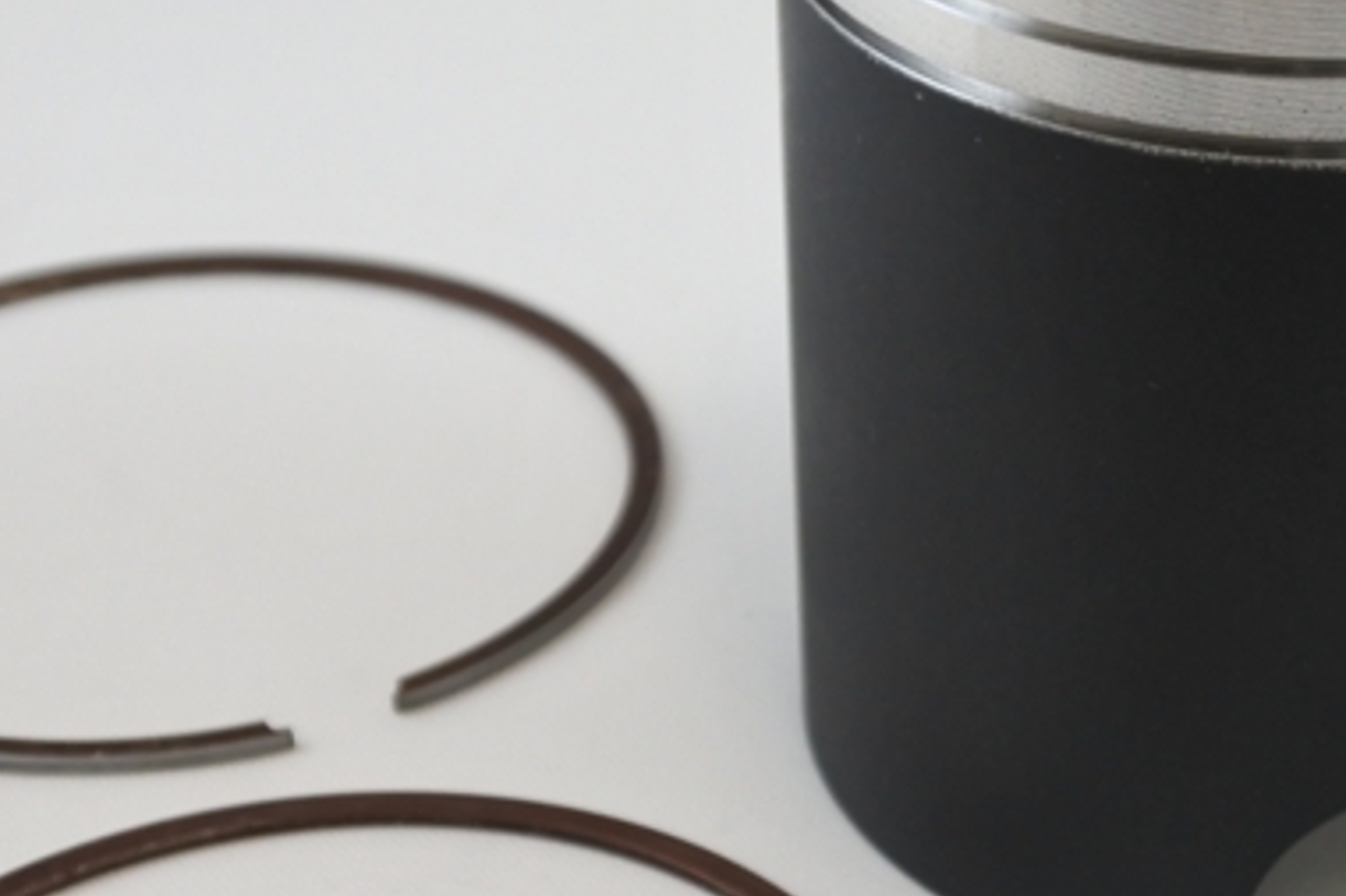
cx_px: 1130
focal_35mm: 129
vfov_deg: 10.6
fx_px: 4821
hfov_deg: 15.8
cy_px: 531
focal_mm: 16.5
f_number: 4.5
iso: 400
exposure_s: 1/125
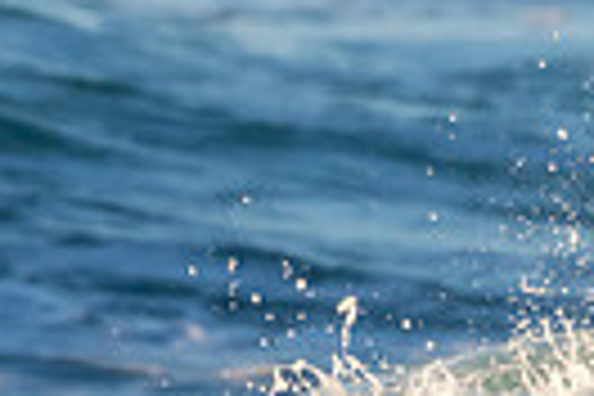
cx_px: 1300
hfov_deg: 0.8
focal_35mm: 2506
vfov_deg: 0.5
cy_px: 506
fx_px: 41346
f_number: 5.6
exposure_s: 1/1250
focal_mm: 380
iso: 640
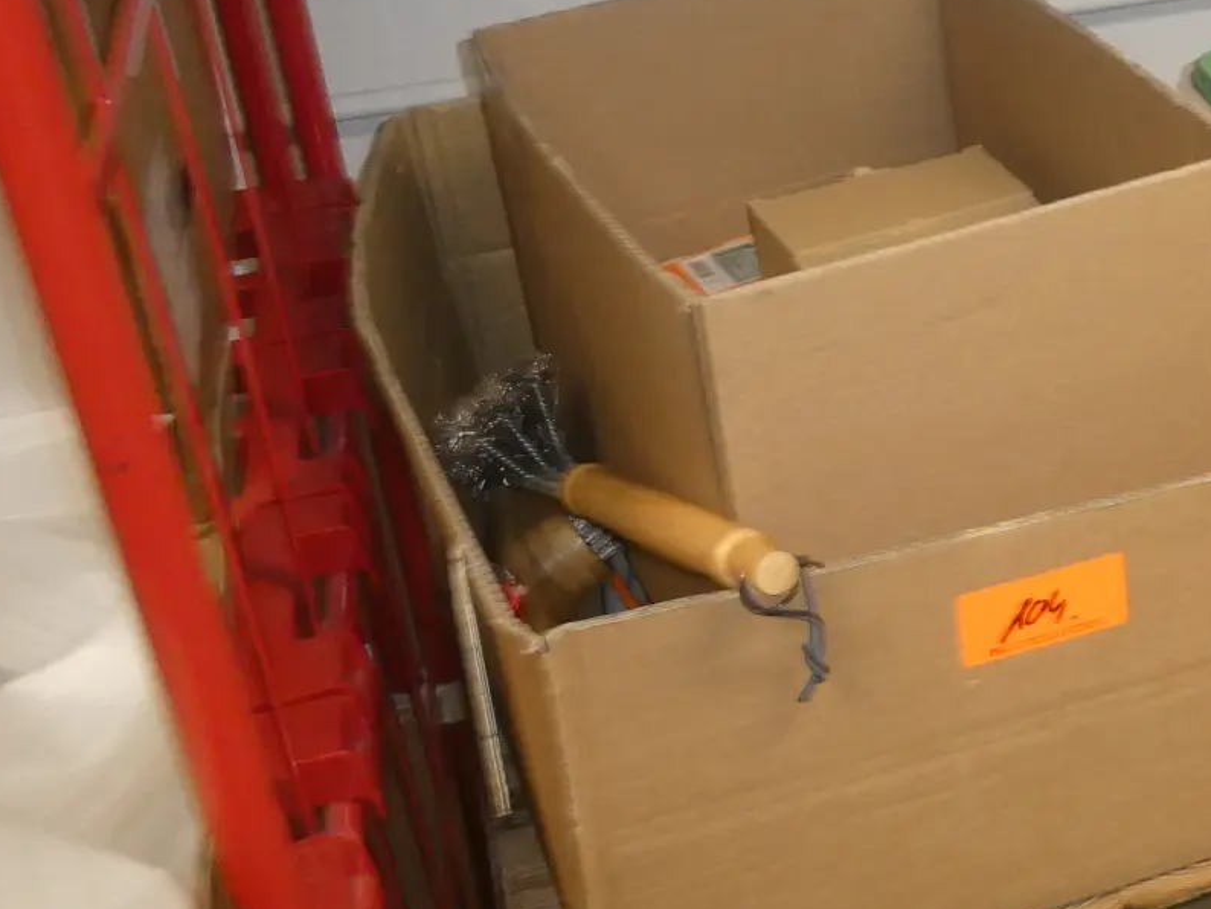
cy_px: 197
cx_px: 1399
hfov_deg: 29.3
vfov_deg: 24.9
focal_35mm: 58
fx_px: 2030
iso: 250
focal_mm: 4.3
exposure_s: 1/50
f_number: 3.3
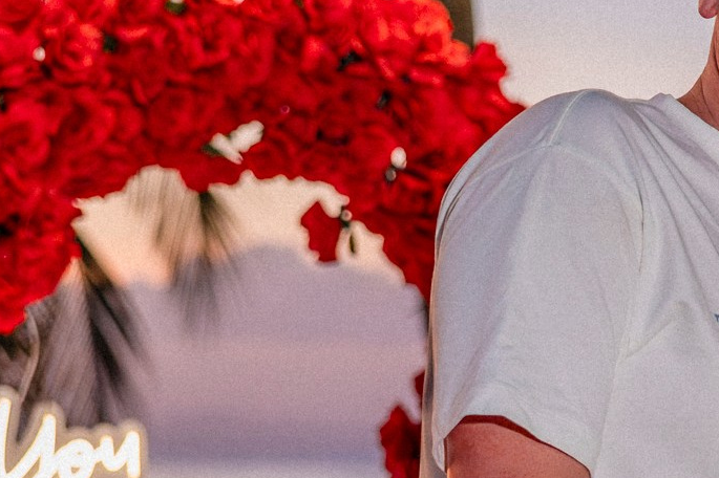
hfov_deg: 12.0
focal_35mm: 172
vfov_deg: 7.9
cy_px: 442
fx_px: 3433
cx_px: 397
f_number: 2.5
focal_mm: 50
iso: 6400
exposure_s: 1/320
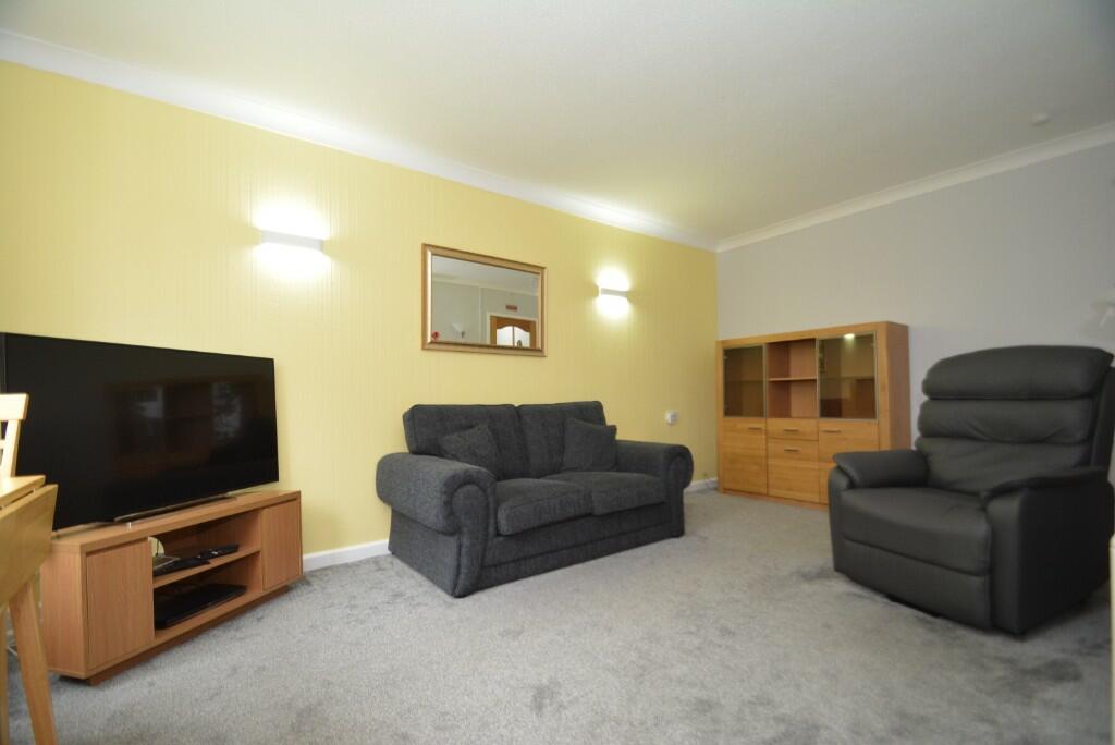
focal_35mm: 15
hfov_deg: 100.4
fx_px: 465
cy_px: 372
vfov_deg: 77.4
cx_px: 558
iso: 1000
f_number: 4
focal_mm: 10
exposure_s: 1/60
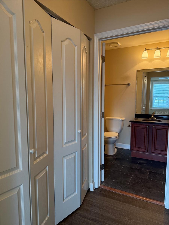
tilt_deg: -5.5
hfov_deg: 56.8
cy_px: 112
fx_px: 156
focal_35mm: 24
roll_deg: +0.4
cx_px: 84
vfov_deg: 71.6
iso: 250
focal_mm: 6.76
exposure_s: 1/120
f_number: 1.78
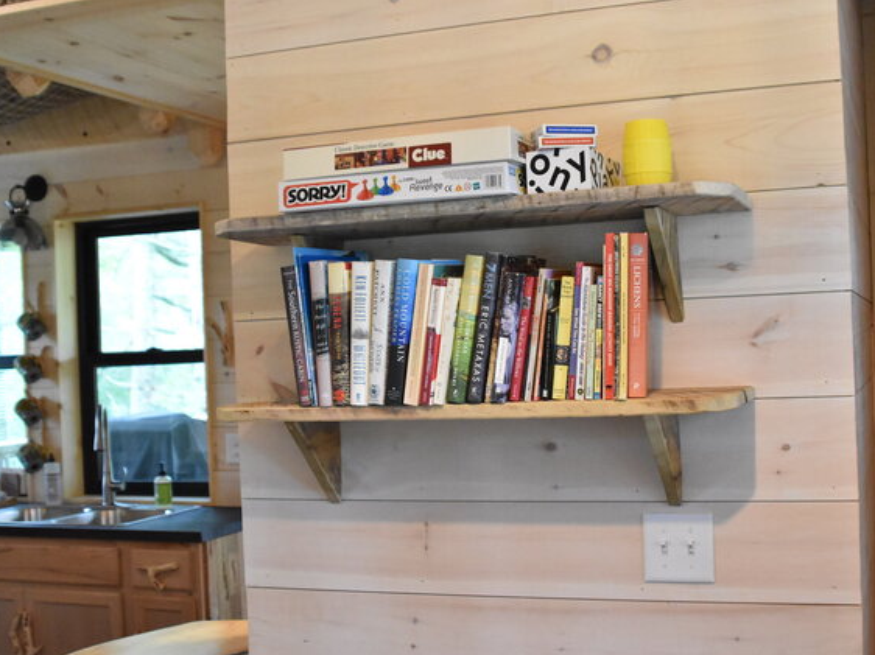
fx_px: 1162
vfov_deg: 31.5
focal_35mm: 46
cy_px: 331
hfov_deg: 41.2
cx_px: 490
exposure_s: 1/100
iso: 6400
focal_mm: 28
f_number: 4
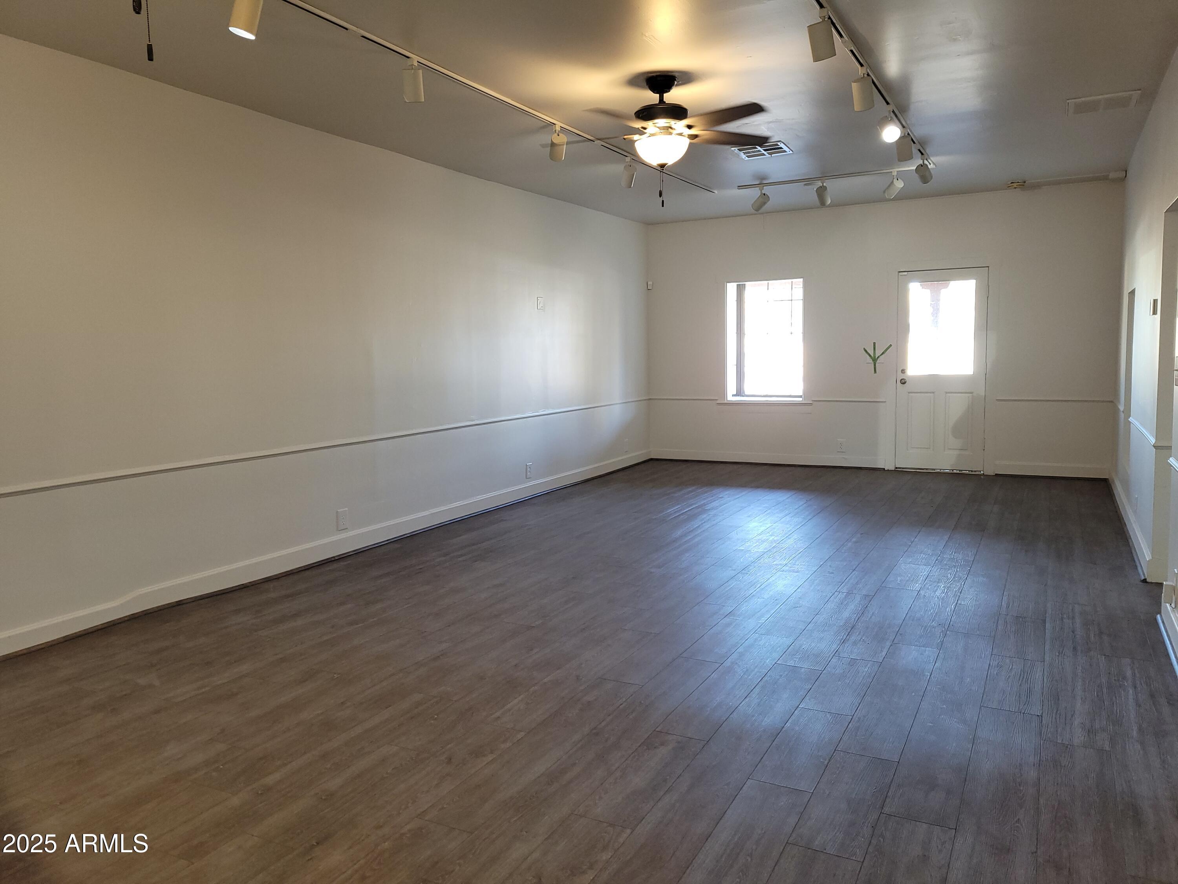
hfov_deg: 67.3
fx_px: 885
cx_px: 589
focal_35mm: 26
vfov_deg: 53.1
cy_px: 442
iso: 100
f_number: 1.8
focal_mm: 5.4
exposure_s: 1/40
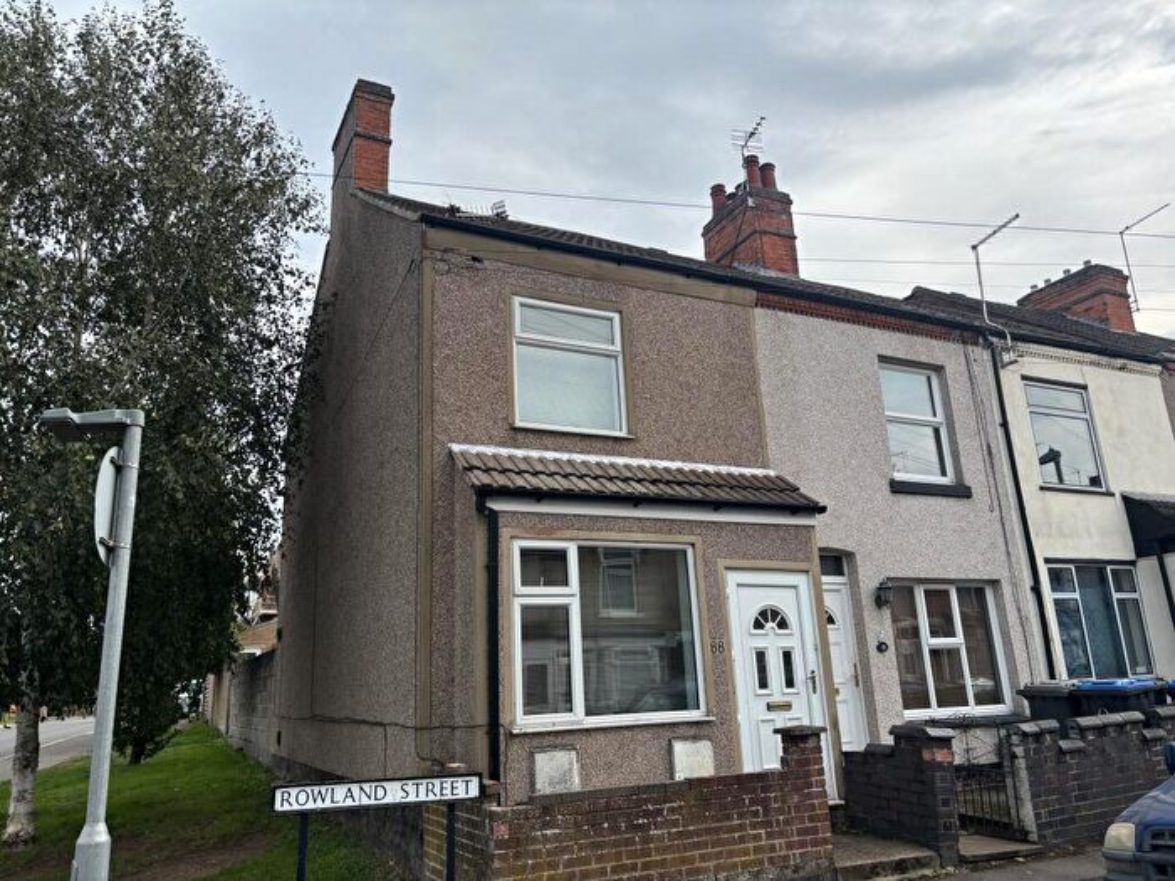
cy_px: 440
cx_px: 588
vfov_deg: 53.1
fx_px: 883
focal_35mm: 26
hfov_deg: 67.3
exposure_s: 1/1695
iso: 50
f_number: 1.6
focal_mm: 5.96
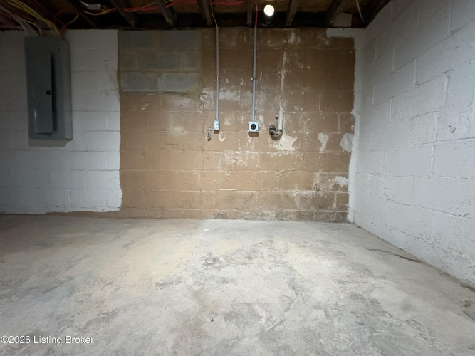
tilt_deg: -4.3
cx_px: 238
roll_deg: -0.1
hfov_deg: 102.1
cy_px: 178
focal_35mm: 14
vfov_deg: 85.7
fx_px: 192
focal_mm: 2.22
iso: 1000
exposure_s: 1/40
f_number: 2.2
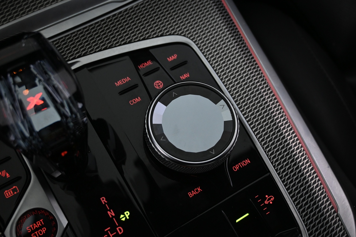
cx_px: 178
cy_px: 118
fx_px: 408
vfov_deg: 32.4
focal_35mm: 41
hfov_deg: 47.2
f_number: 4.5
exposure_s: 1/40
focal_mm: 27.5
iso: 1800
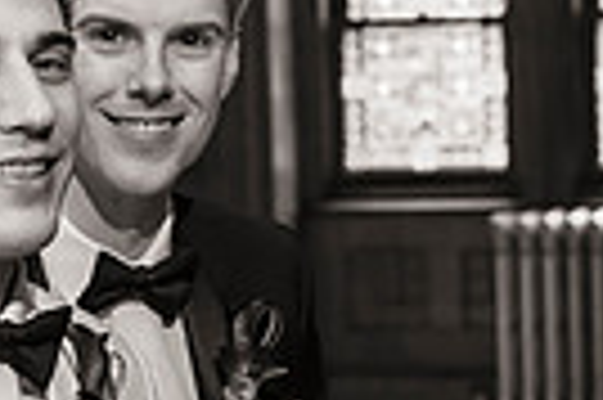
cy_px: 312
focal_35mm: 152
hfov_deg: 13.5
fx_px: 2543
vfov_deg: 9.0
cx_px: 274
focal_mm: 35
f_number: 3.2
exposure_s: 1/100
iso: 640
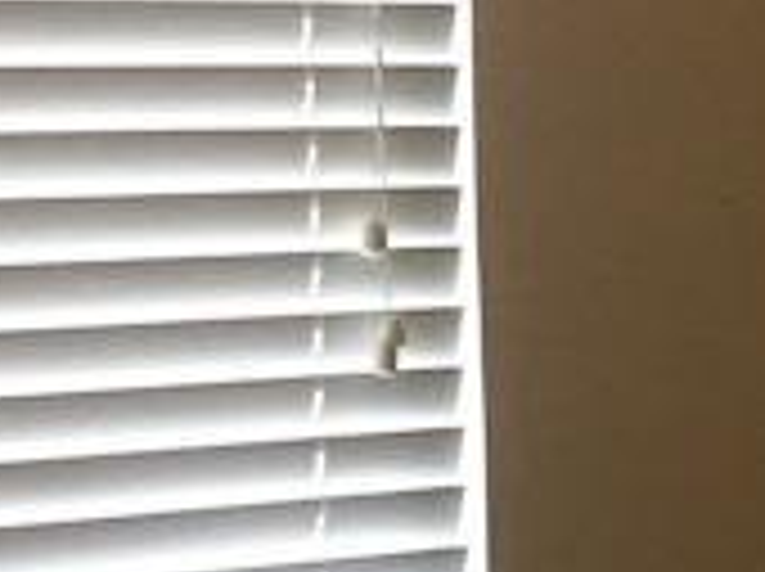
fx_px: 3862
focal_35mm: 175
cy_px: 428
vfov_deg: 8.5
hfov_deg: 11.2
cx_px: 828
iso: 125
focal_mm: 4.15
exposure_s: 1/30
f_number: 2.2
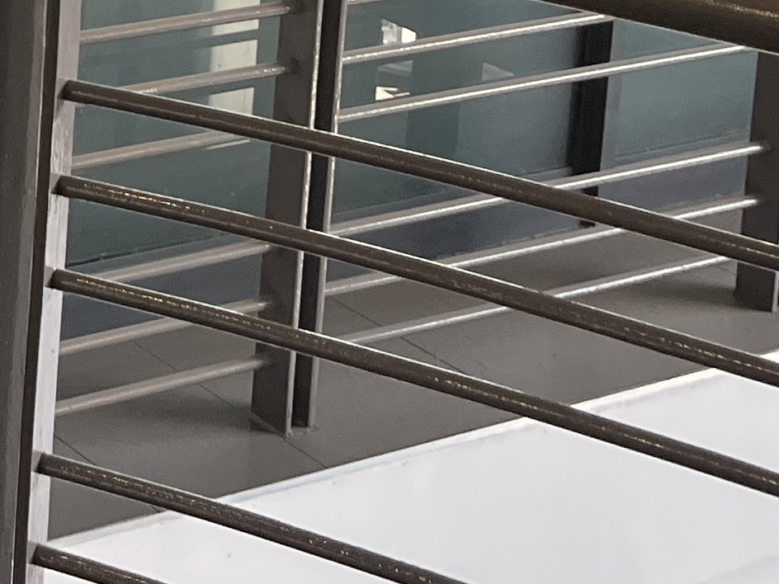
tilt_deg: -3.8
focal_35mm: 111
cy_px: -519
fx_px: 2498
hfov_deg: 16.0
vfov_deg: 12.1
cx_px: -458
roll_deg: -2.7
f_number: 1.6
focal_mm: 5.1
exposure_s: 1/100
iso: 100
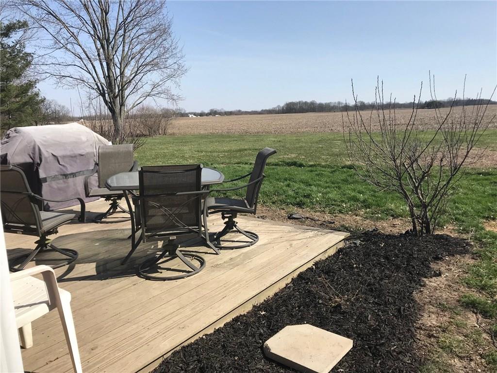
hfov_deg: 63.4
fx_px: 402
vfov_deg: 49.7
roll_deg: +1.6
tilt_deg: -9.3
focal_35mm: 28
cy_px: 186
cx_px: 248
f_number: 1.8
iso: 20
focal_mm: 3.99
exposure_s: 1/2591
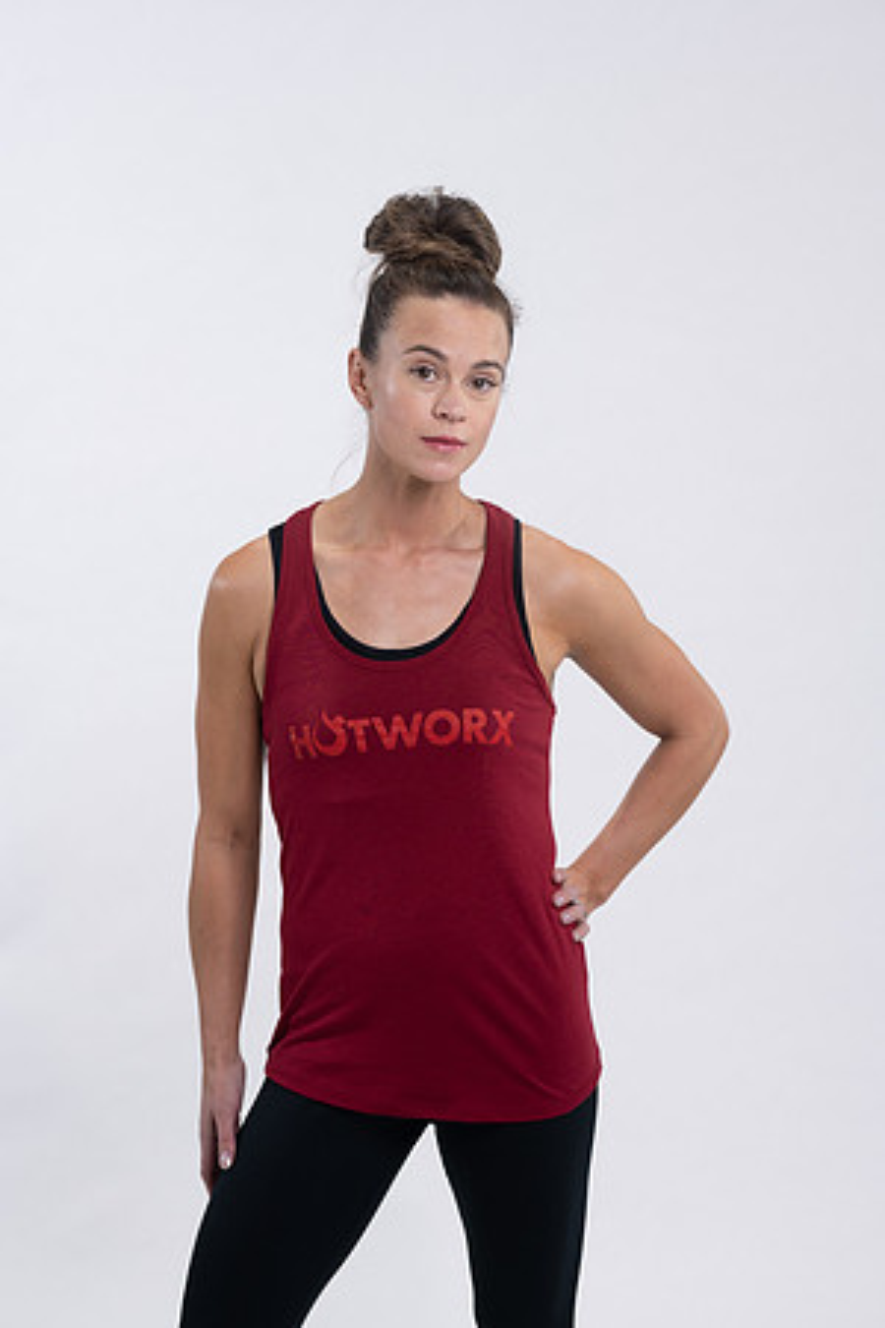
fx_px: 3134
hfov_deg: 16.1
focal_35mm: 85
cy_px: 664
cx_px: 442
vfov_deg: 23.9
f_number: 4
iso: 200
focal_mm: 85
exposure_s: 1/125
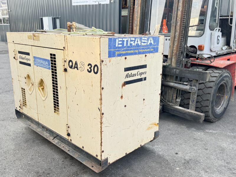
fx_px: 164
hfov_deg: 71.6
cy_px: 88
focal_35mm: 24
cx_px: 118
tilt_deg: -16.6
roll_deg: -1.6
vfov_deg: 56.8
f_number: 1.78
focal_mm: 6.76
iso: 80
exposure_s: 1/174
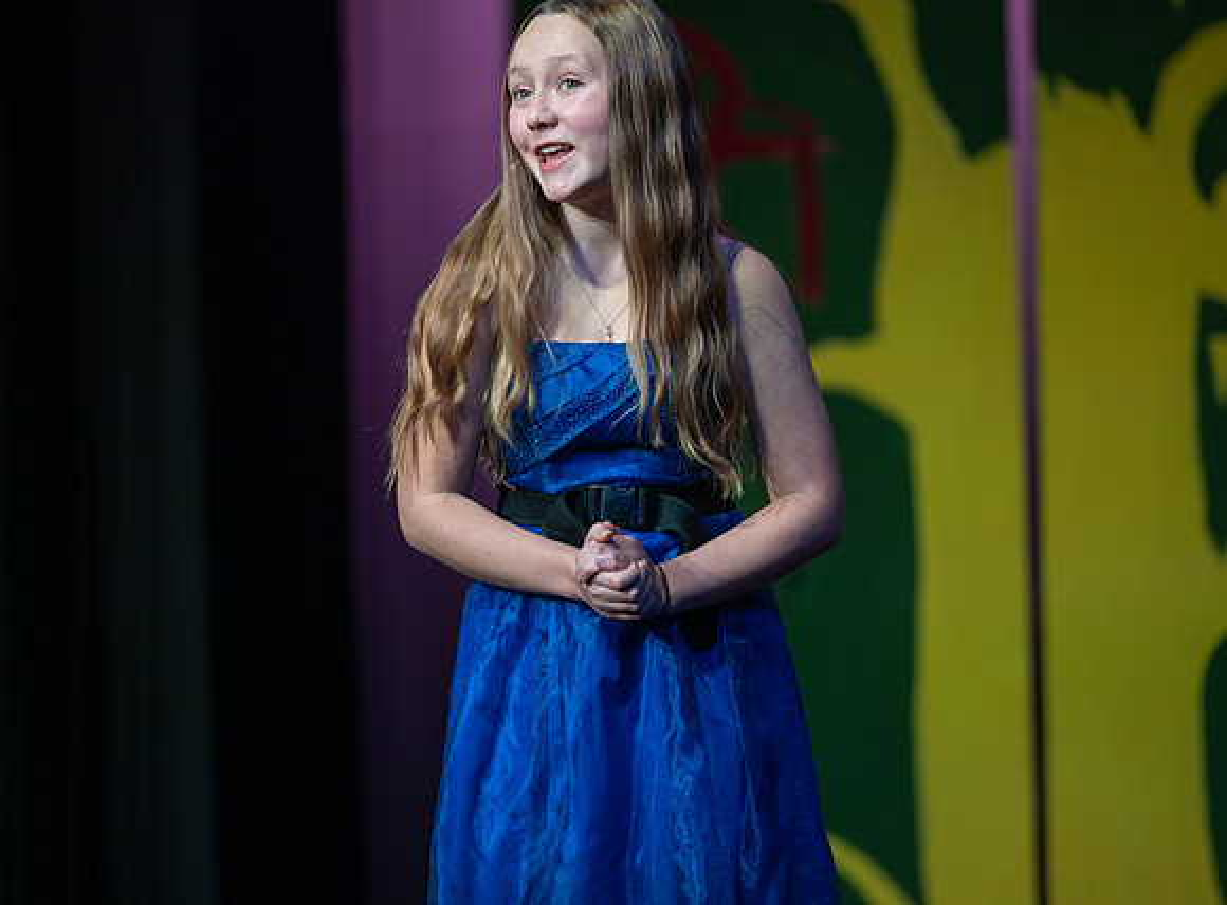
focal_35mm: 200
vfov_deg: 7.4
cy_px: 410
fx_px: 7041
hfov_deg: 10.0
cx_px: 593
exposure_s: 1/320
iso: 220
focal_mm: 165
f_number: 2.8
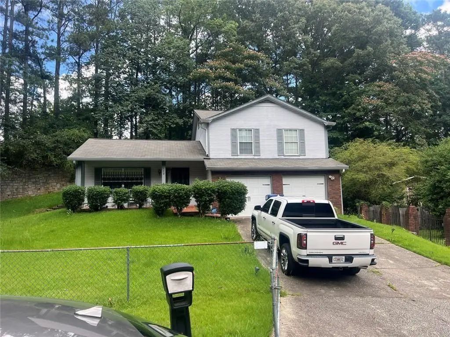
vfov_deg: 53.1
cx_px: 225
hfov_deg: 67.3
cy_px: 168
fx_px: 338
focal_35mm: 26
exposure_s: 1/873
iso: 50
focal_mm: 5.7
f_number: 1.5
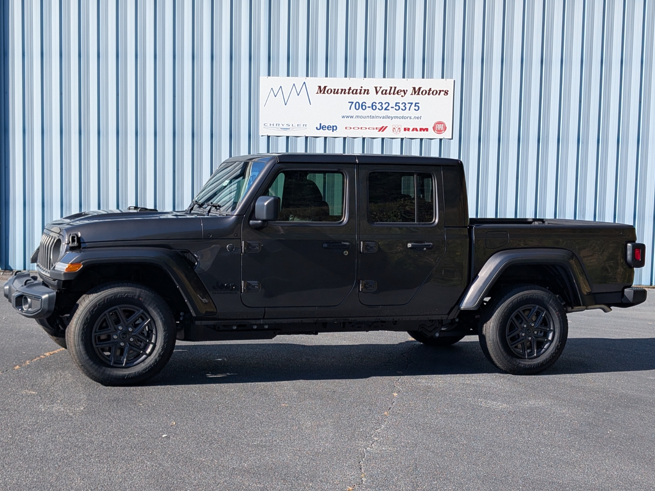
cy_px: 257
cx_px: 324
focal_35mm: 52
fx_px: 984
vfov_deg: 28.0
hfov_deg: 36.8
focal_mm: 6.9
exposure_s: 1/834
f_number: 1.68
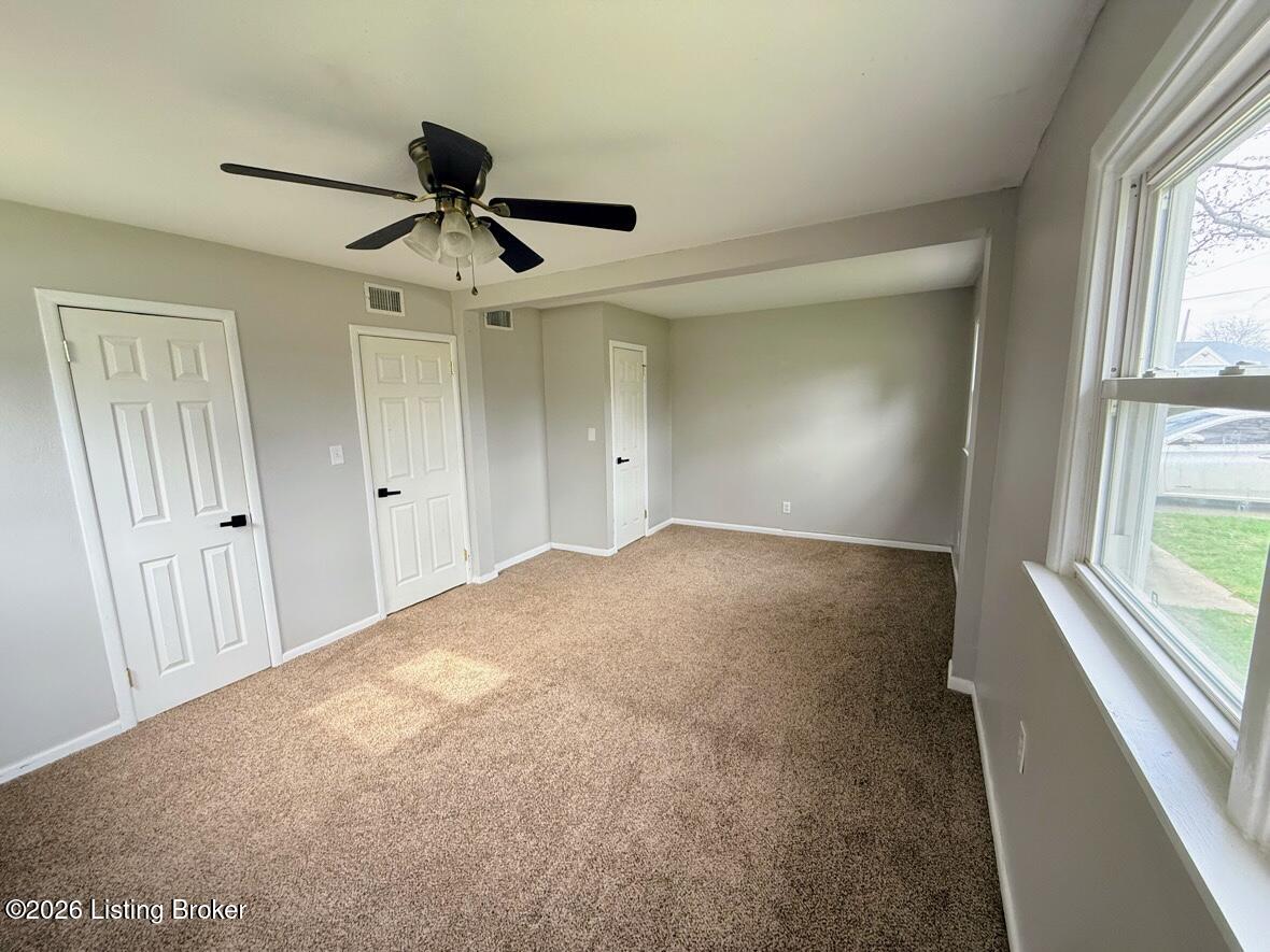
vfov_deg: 85.7
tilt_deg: -8.7
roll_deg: +1.8
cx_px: 635
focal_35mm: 14
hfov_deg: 102.1
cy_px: 476
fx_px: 514
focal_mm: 2.22
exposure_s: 1/99
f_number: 2.2
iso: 200
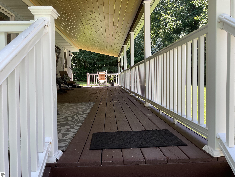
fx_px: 197
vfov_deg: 48.2
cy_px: 88
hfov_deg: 61.7
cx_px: 118
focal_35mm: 29
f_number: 1.8
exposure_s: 1/177
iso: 16
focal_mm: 3
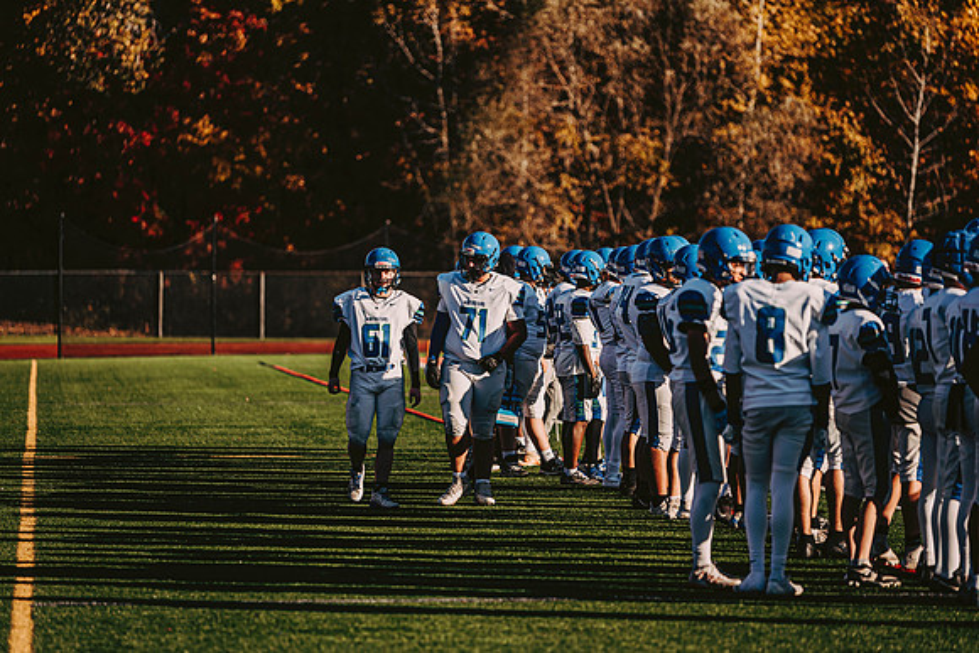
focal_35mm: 165
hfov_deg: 12.4
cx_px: 490
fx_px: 4488
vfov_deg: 8.3
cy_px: 326
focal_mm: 165
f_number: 2.8
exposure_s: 1/1600
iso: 160
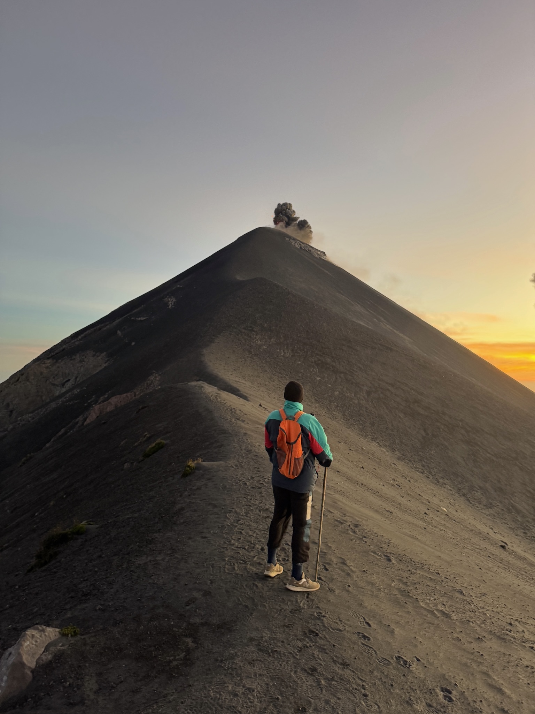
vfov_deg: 71.6
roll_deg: -0.1
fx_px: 495
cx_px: 268
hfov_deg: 56.8
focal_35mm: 24
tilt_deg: +0.1
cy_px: 357
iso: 250
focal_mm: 6.76
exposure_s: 1/60
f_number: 1.78
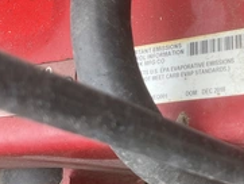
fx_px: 451
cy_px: 83
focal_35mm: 64
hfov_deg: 29.5
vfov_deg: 22.9
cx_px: 200
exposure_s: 1/280
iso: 25
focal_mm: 3
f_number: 1.8
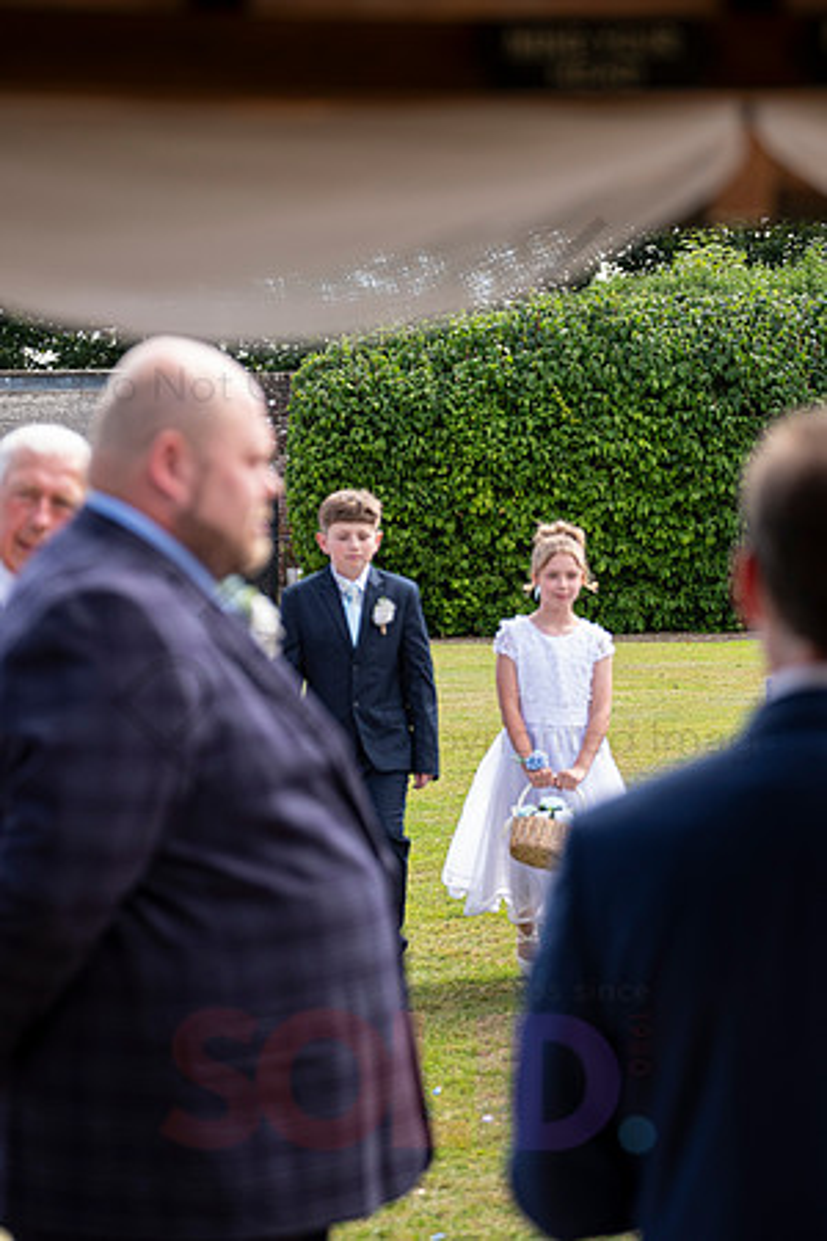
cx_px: 414
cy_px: 620
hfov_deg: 12.8
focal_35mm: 107
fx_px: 3687
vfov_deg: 19.1
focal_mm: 71.5
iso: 200
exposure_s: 1/640
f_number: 3.2
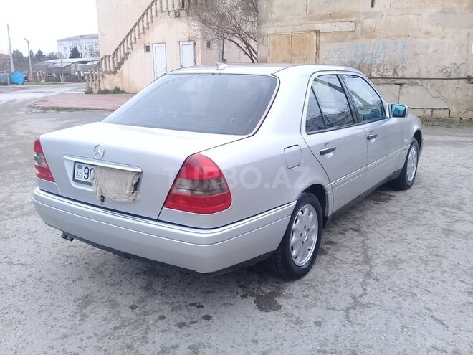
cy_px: 178
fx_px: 424
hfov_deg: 58.4
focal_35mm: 31
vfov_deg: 45.4
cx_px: 236
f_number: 2.2
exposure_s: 1/191
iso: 50
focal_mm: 3.3
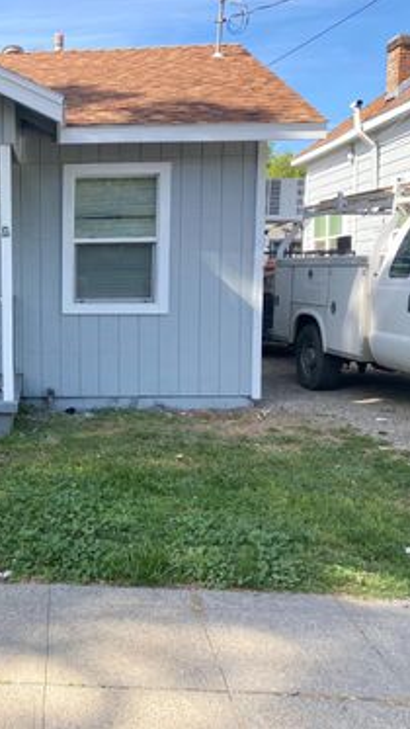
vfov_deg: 52.8
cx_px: -23
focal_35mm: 38
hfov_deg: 28.7
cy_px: 364
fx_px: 734
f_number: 1.8
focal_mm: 4.25
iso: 32
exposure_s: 1/544
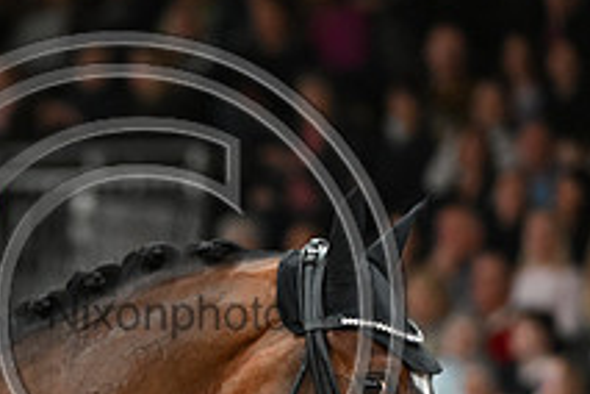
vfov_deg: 1.9
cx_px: 89
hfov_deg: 2.8
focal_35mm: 734
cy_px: 276
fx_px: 12029
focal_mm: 270
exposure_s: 1/640
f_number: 4
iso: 6400
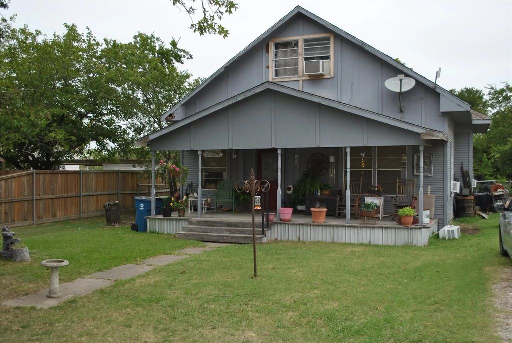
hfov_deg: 53.0
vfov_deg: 37.0
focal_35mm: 36
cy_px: 172
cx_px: 256
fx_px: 513
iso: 100
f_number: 4.5
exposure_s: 1/200
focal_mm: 24
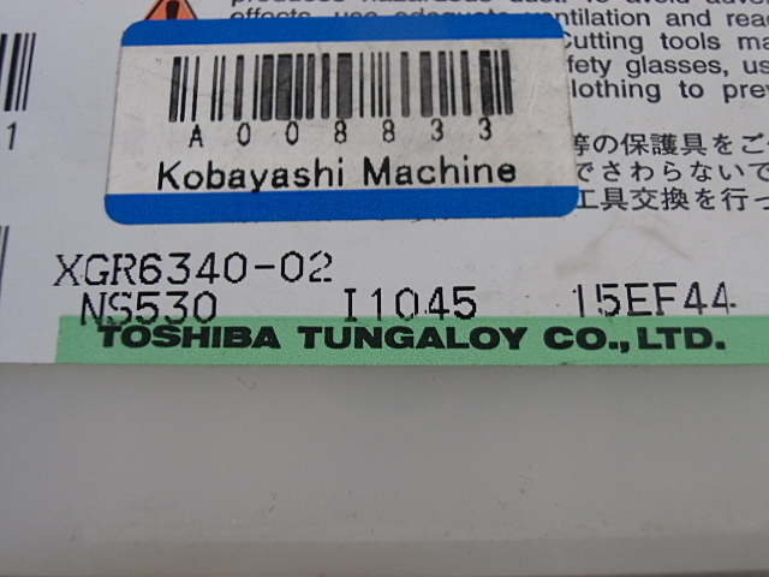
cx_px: 384
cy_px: 288
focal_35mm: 40
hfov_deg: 46.8
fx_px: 889
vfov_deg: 36.0
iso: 100
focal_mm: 7.15
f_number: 4
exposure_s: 1/60
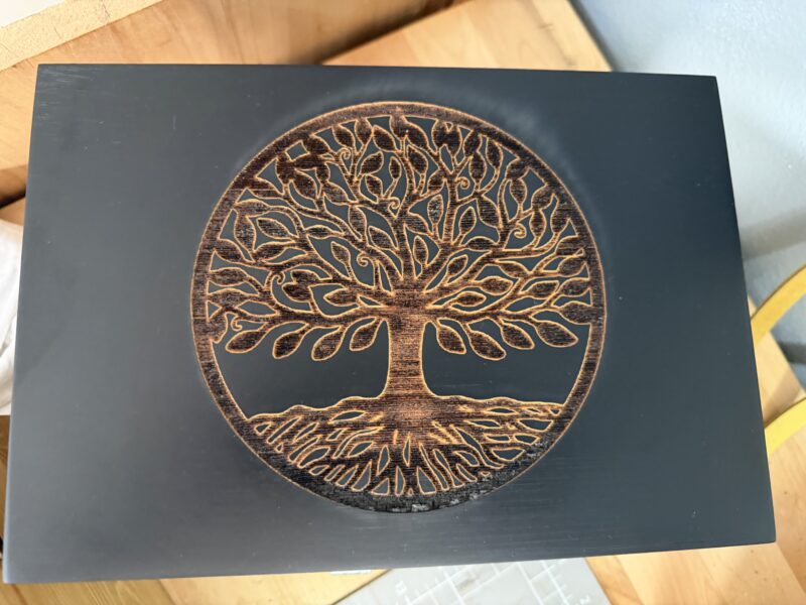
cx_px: 403
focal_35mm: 24
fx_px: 559
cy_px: 302
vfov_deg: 56.8
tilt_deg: -77.8
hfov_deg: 71.6
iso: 800
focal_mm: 6.76
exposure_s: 1/45
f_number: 1.78
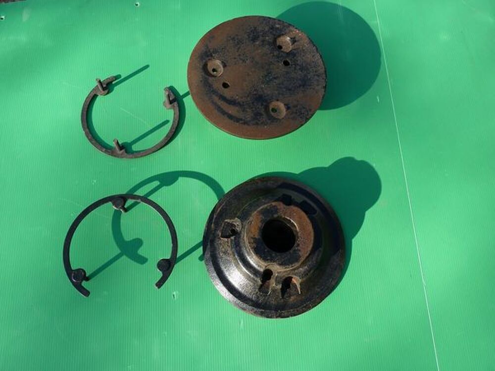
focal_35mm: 30
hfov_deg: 60.0
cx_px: 248
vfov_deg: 46.8
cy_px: 186
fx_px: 429
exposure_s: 1/250
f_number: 4
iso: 80
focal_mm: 5
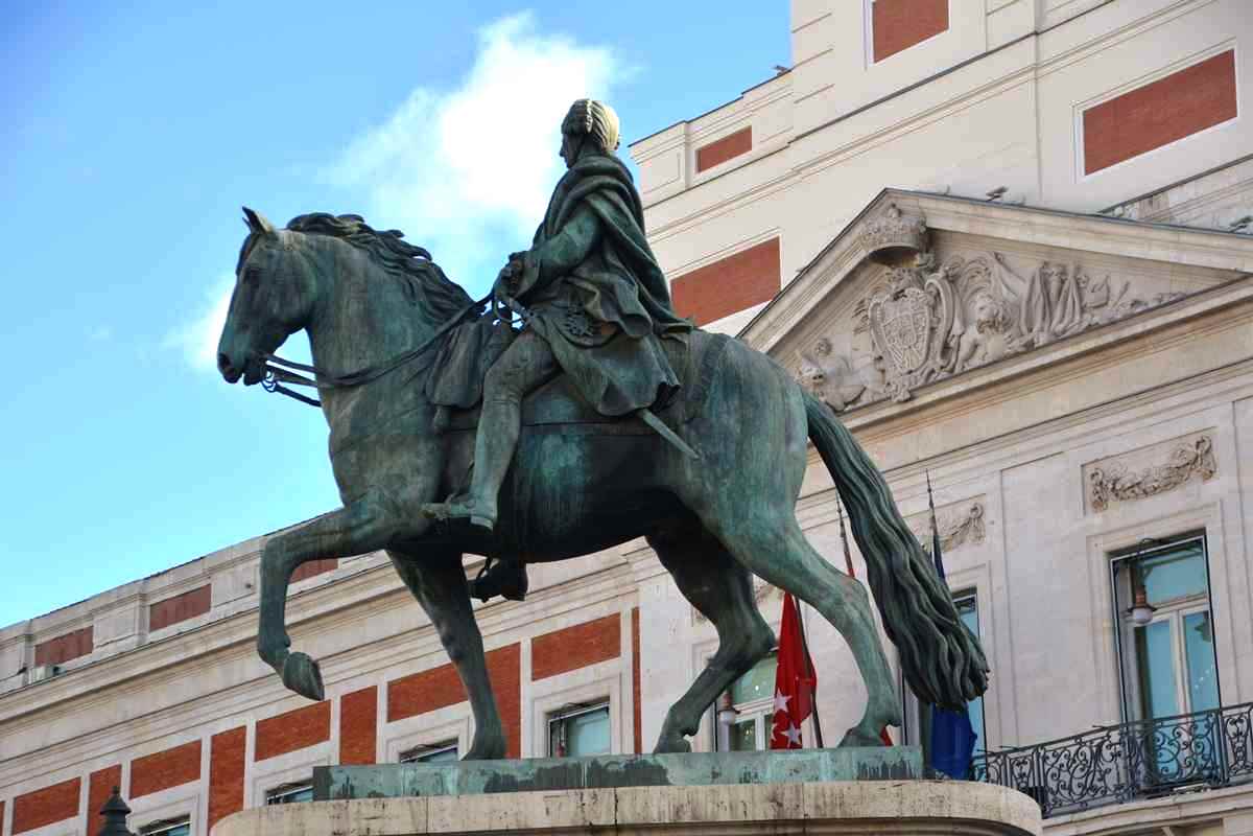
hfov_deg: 22.6
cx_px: 626
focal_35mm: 90
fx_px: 3132
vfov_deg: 15.2
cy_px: 418
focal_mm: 60
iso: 100
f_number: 5.3
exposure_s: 1/320
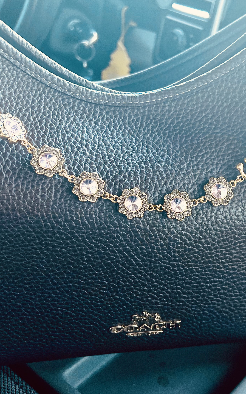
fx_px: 536
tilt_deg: -33.3
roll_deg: -0.3
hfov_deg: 25.7
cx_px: 163
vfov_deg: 40.2
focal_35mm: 50
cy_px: 176
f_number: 1.5
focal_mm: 5.7
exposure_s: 1/110
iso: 125
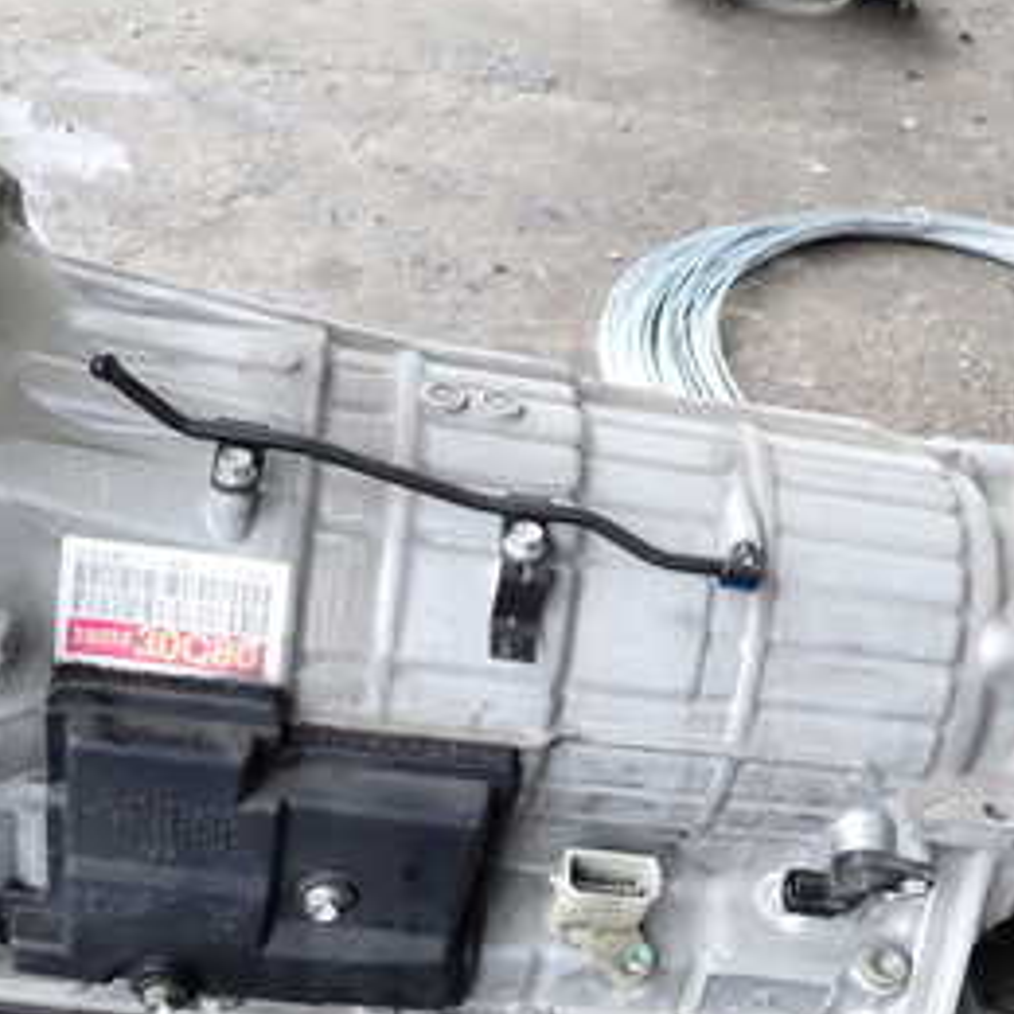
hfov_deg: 33.3
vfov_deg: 32.2
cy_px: 854
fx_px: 1690
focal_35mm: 51
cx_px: 410
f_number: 2
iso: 200
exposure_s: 1/125
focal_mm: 4.5
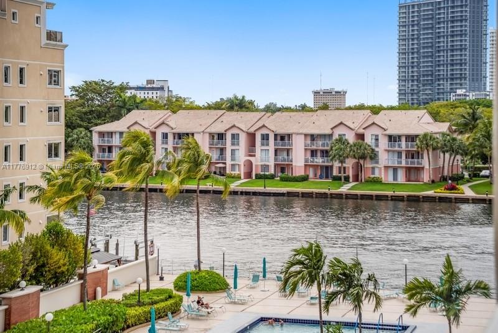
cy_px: 166
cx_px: 249
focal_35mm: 86
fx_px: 1190
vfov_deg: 15.9
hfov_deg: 23.6
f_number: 8
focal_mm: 86
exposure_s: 1/1250
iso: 250
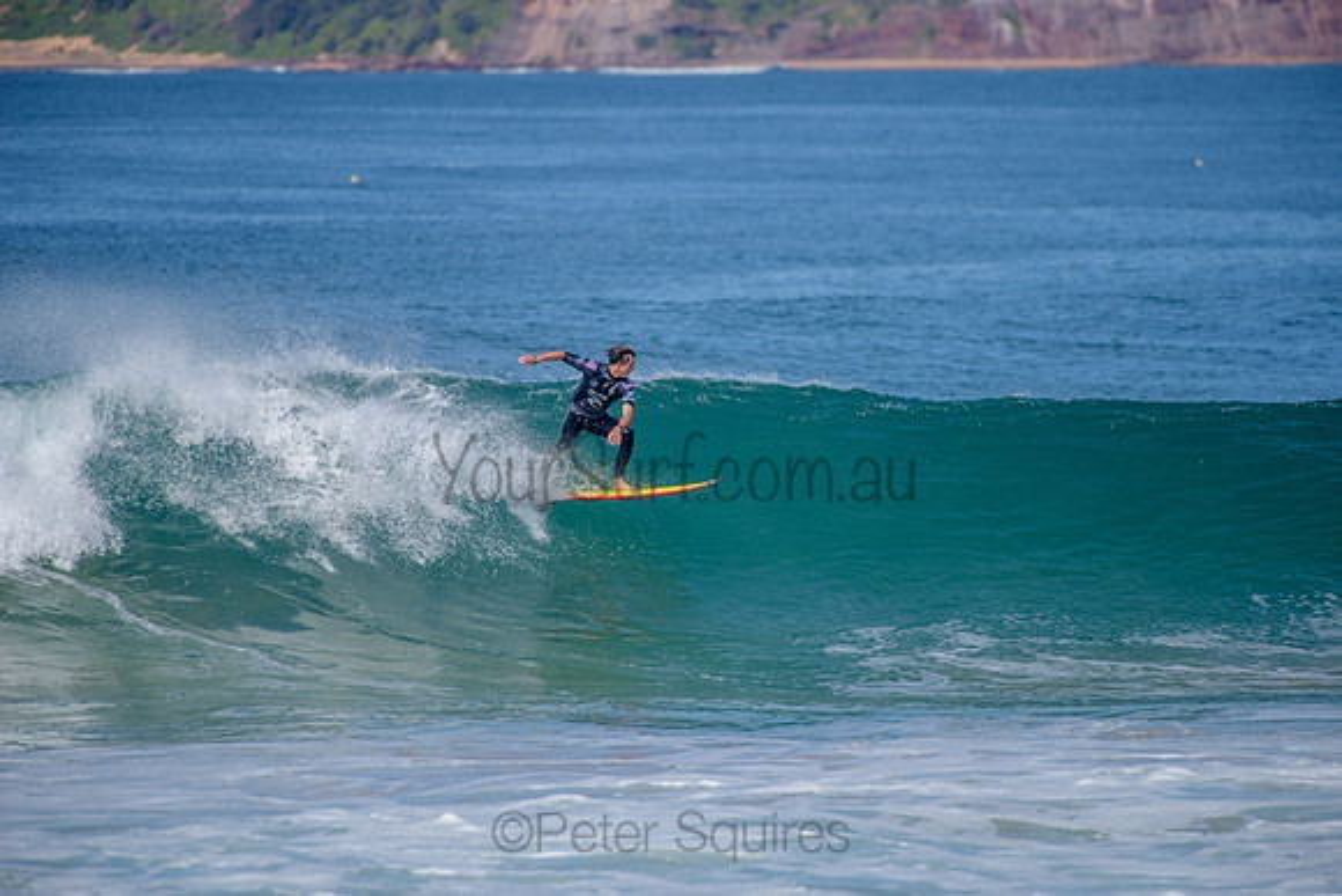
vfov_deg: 2.8
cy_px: 448
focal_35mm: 500
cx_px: 671
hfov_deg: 4.1
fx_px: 18642
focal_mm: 500
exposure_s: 1/2000
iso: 160
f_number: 5.6
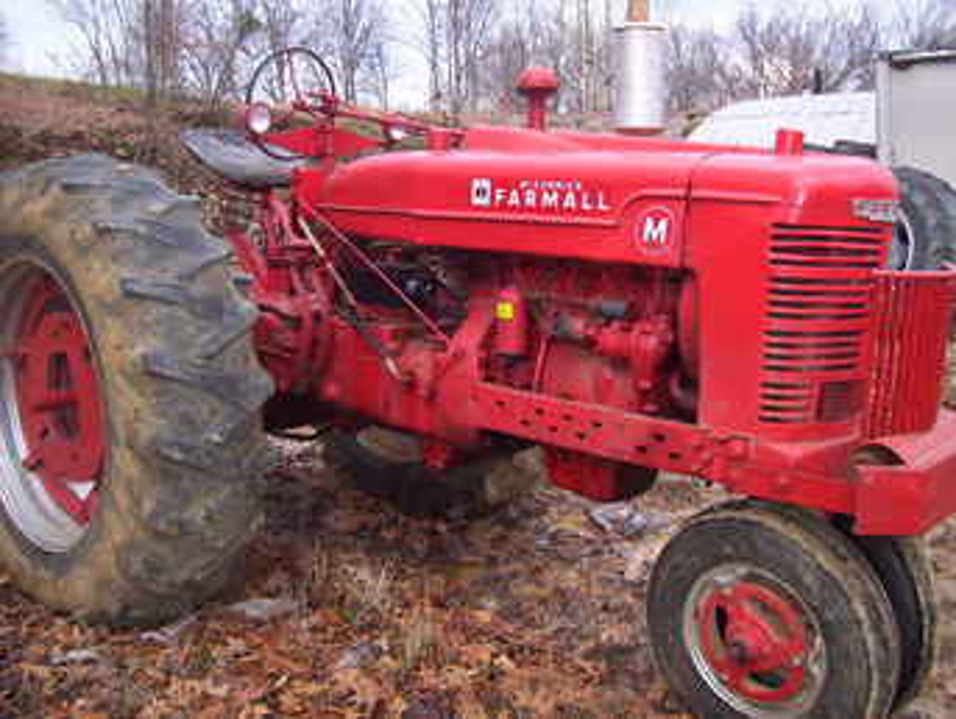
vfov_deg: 39.7
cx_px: 478
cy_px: 360
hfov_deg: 51.3
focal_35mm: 36
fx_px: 995
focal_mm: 6
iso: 80
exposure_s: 1/60
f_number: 2.7
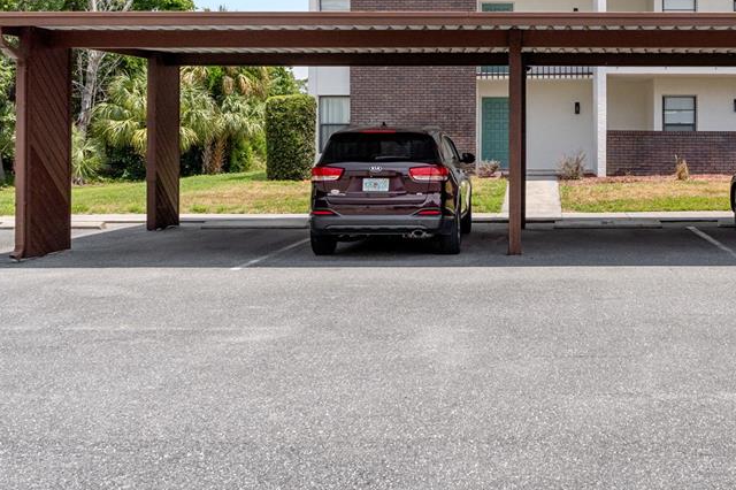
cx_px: 524
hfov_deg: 46.4
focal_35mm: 41
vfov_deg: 32.1
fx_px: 834
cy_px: 118
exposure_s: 1/800
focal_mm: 17
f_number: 9
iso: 320
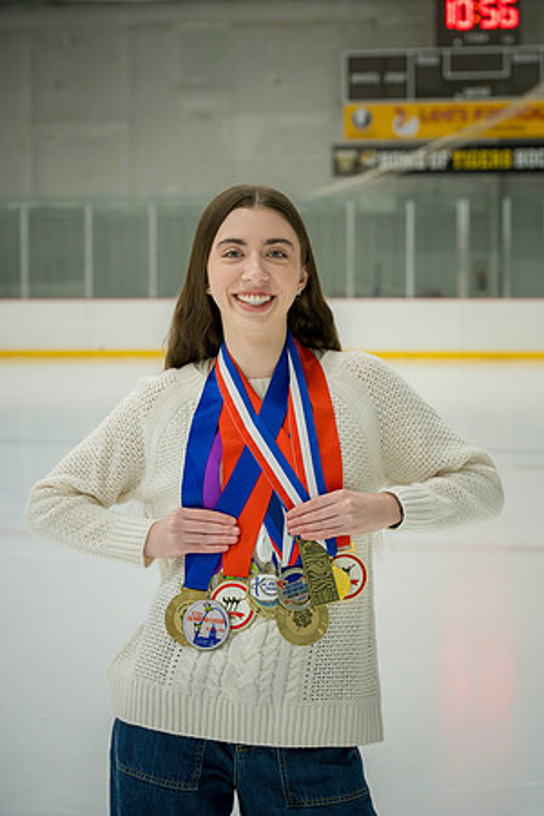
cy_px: 408
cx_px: 272
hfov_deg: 11.9
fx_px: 2606
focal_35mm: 115
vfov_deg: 17.8
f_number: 8
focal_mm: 115
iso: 3200
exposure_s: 1/250
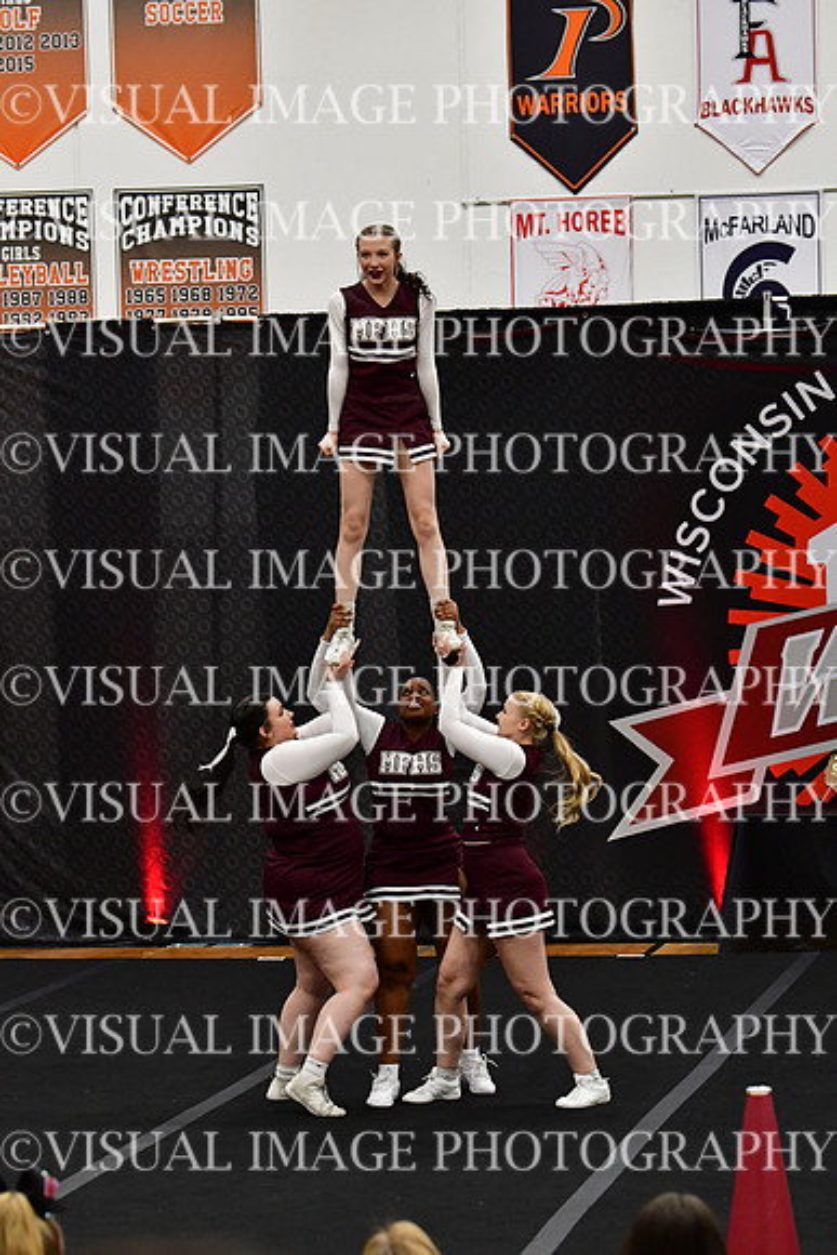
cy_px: 628
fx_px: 5123
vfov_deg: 14.0
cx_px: 418
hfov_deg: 9.3
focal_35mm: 147
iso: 4000
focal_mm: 98
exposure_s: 1/500
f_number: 4
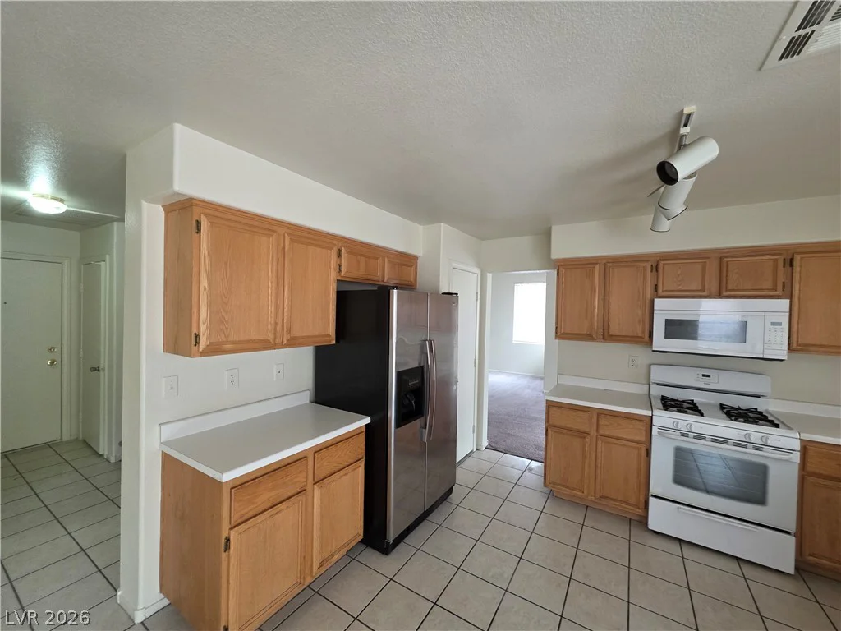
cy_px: 316
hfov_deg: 106.2
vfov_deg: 89.9
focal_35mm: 13
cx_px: 420
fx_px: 316
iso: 200
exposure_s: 1/120
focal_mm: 2.2
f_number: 1.9
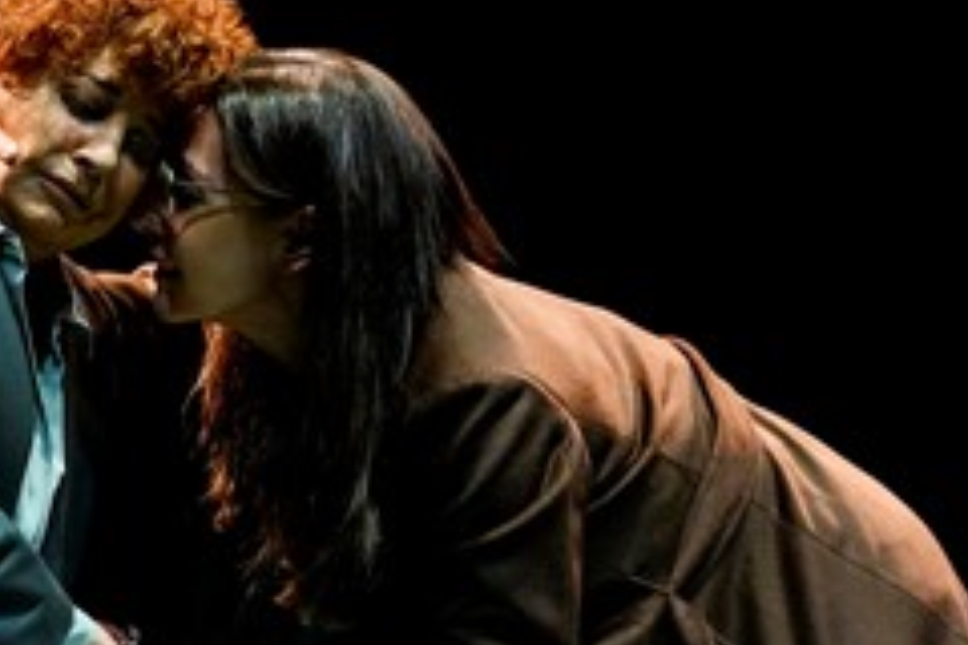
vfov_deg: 9.4
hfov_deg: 14.0
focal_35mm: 146
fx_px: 3925
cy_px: 425
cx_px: 242
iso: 5000
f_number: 4.5
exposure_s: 1/200
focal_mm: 70
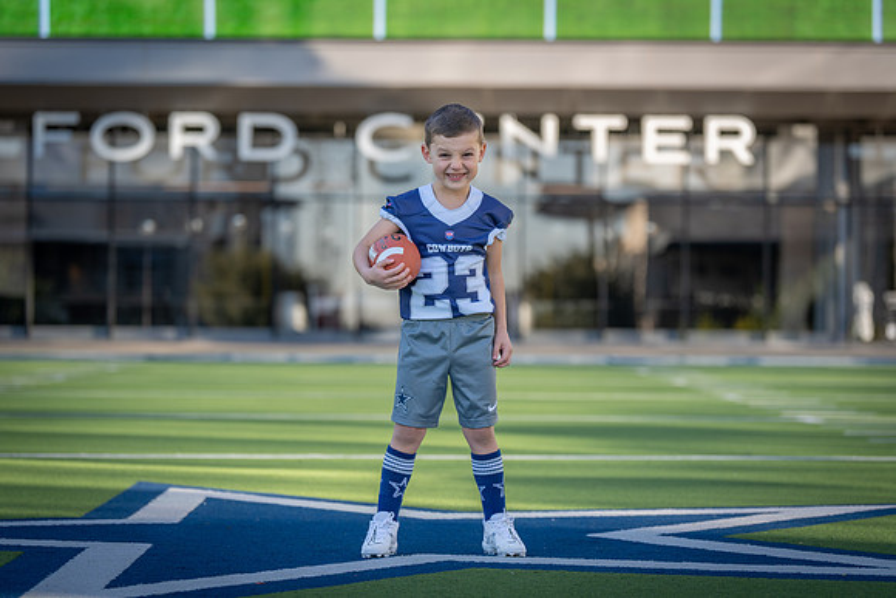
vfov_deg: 12.2
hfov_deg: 18.3
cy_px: 299
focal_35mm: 112
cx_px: 448
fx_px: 2788
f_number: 2.8
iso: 125
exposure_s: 1/640
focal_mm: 109
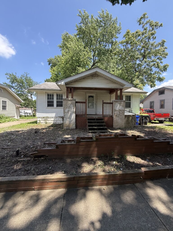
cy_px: 116
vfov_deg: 102.1
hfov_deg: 85.7
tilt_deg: -1.1
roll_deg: -2.2
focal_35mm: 14
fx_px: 93
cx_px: 86
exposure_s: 1/312
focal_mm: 2.22
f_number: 2.2
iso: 64
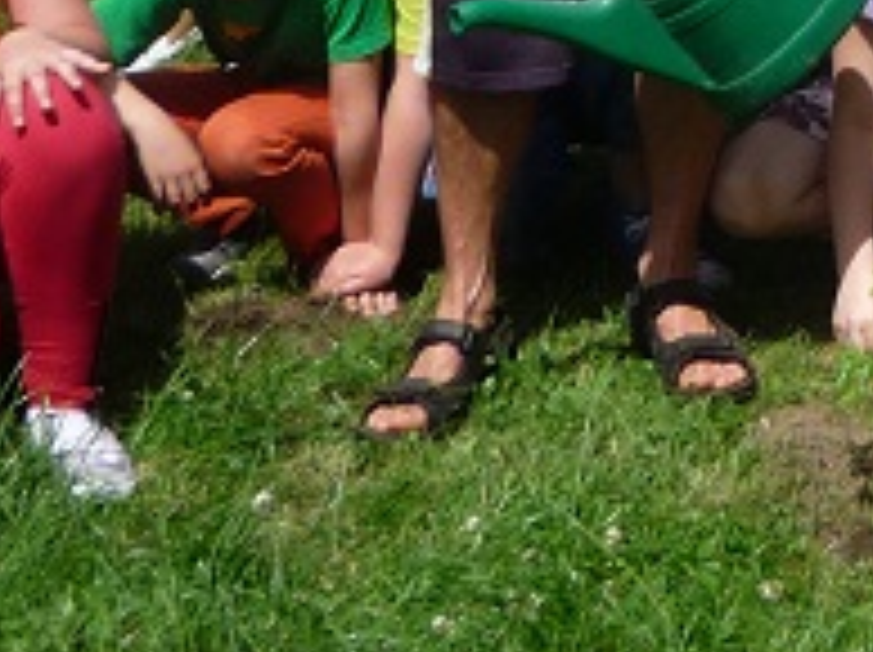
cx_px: 1372
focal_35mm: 132
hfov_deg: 13.9
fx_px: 3325
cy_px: -495
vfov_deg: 10.6
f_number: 5.6
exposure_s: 1/400
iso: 100
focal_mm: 5.2
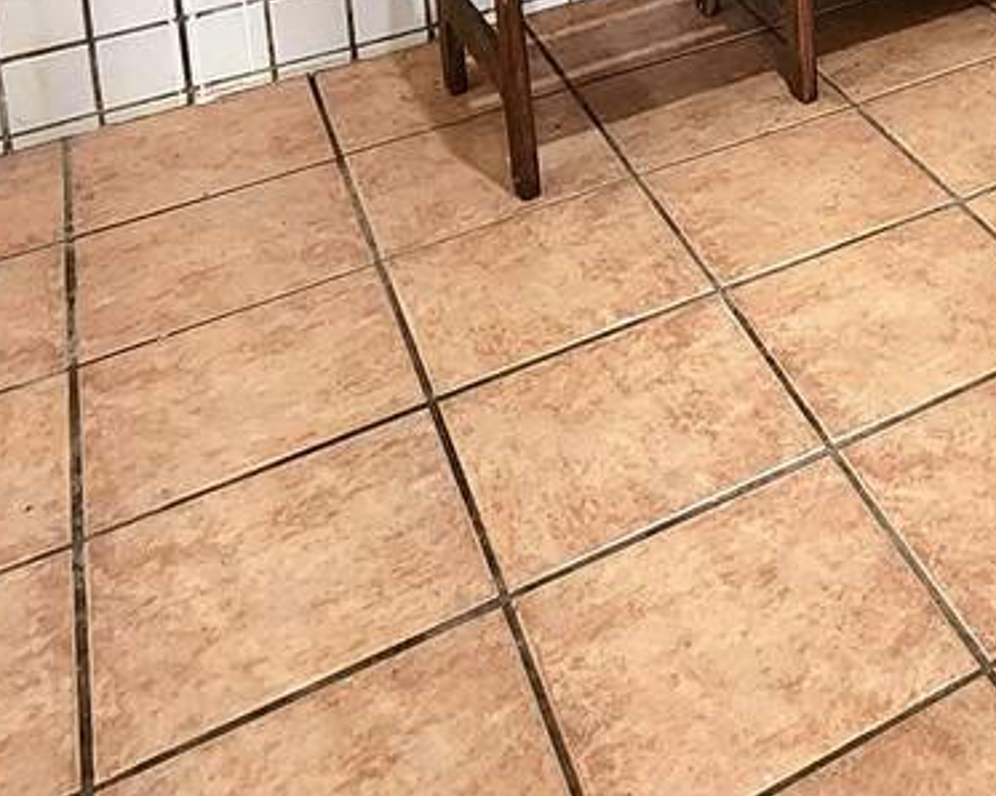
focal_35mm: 49
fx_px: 1444
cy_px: -494
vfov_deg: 22.9
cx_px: 1119
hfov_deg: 32.9
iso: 250
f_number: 2.2
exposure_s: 1/60.2
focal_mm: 2.2
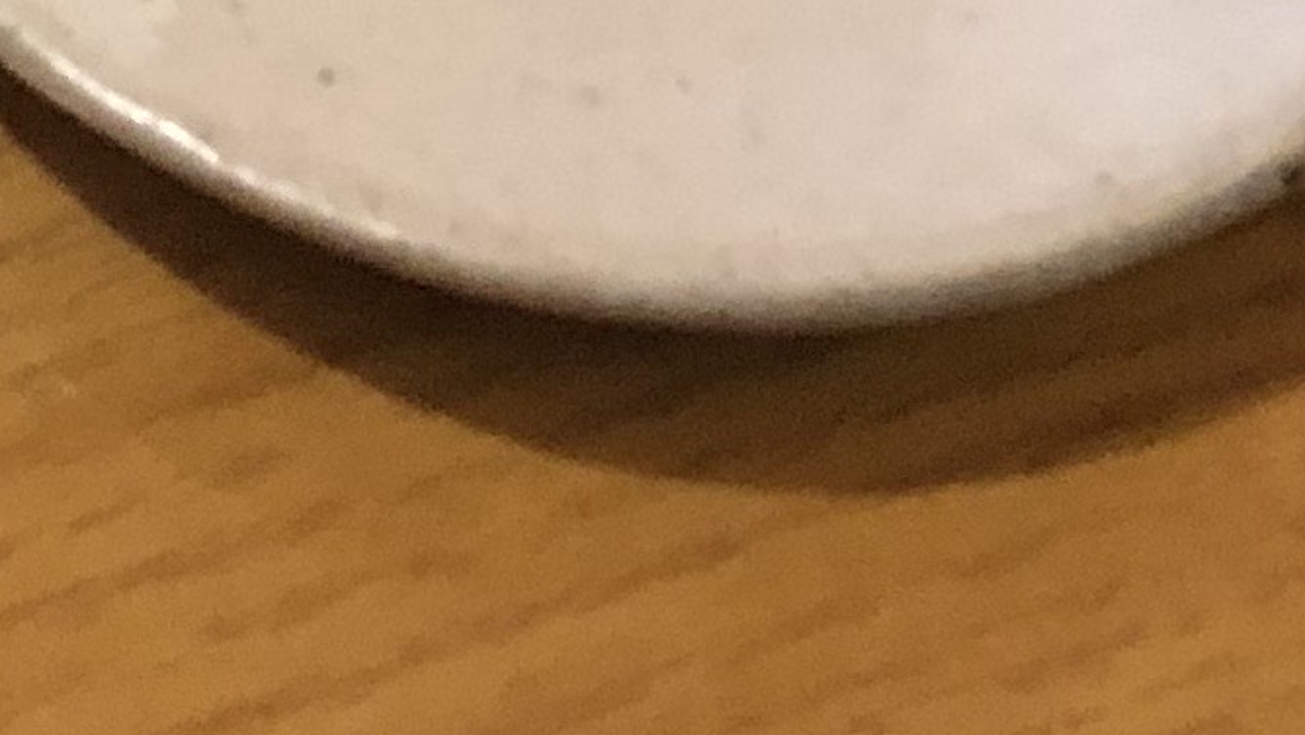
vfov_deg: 5.8
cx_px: -484
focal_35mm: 184
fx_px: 6368
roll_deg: +3.6
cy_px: -1935
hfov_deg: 11.3
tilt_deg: -36.3
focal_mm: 3.99
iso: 100
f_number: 1.8
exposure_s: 1/8
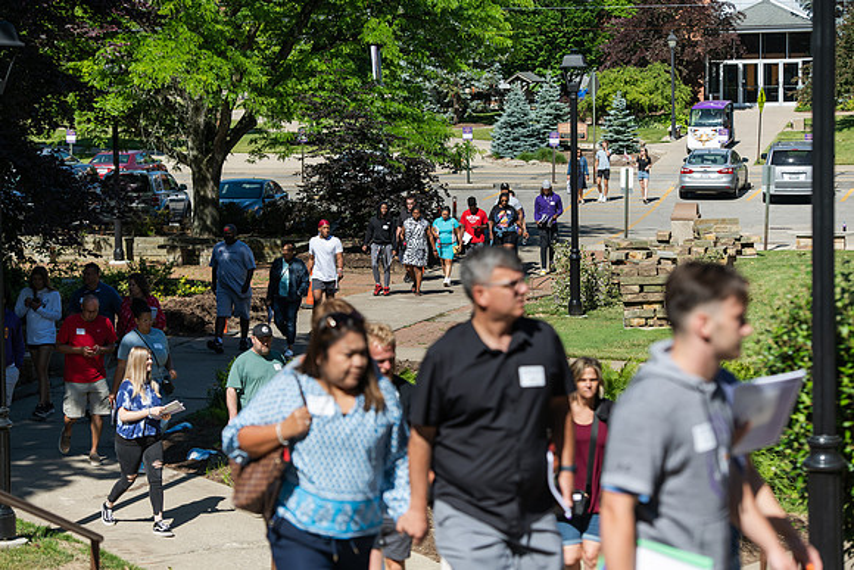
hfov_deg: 20.0
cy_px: 285
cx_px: 427
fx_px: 2420
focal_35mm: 102
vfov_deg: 13.4
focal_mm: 102
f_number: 4.5
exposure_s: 1/800
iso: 100
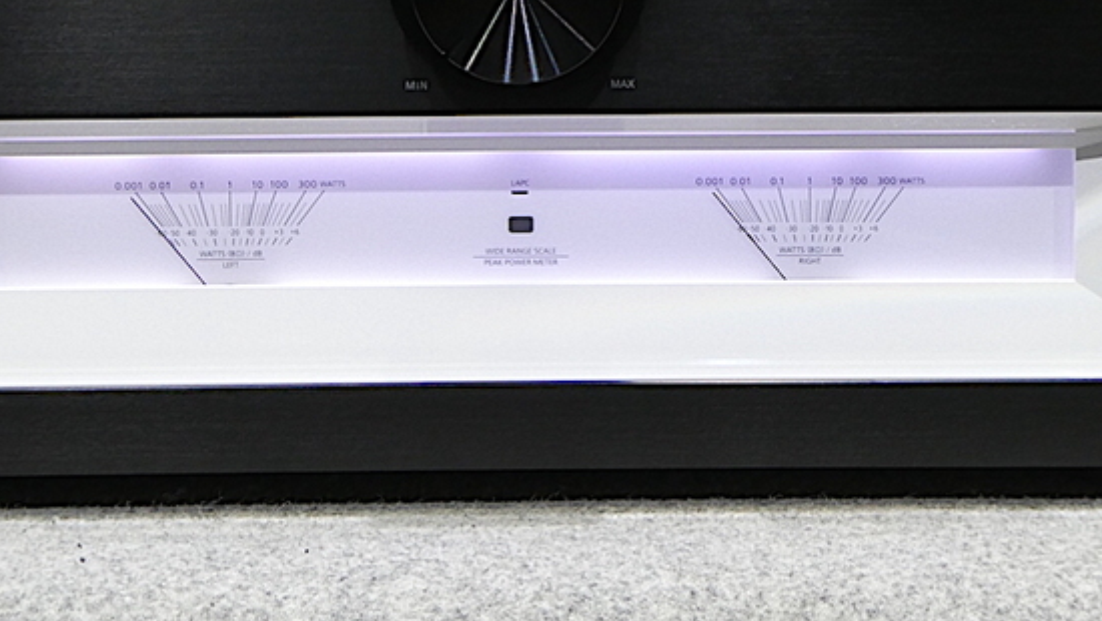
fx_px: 4999
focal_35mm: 171
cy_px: 14
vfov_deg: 7.1
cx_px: 525
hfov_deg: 12.6
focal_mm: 16.1
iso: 200
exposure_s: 1/10
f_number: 4.9
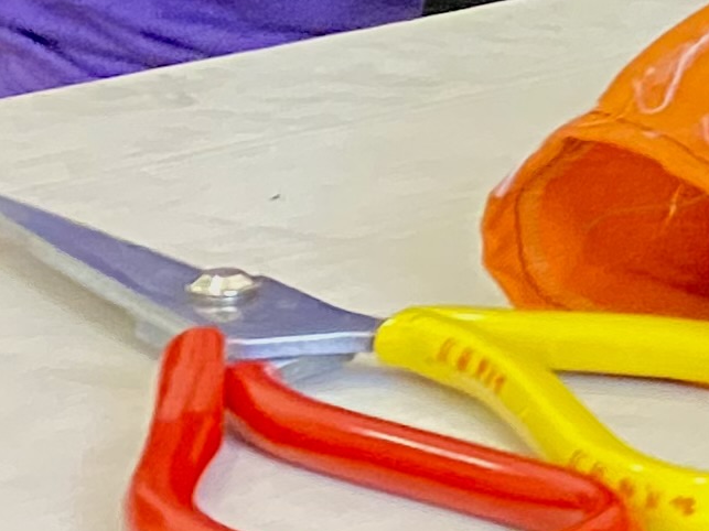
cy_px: -167
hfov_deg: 10.1
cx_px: 1851
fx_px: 3338
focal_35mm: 163
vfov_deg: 9.0
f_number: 1.8
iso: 500
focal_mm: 4.25
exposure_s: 1/25
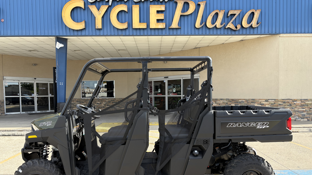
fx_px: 240
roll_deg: +1.2
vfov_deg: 40.0
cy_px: 106
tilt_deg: -3.4
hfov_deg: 66.1
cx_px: 153
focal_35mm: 29
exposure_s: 1/973
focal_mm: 5.96
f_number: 1.6
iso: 64
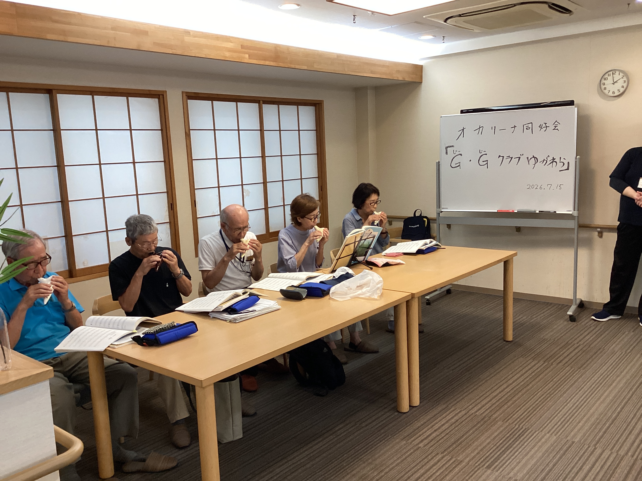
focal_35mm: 31
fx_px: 575
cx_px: 321
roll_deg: +3.7
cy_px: 240
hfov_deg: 58.4
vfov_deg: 45.4
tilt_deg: -9.3
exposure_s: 1/50
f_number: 2.4
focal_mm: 3.3
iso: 125
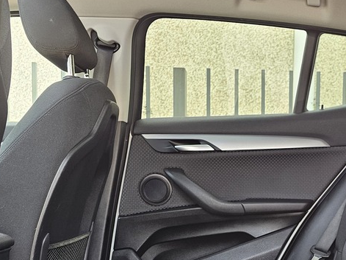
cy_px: 240
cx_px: 274
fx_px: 500
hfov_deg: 36.9
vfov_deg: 27.9
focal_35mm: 50
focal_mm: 6.3
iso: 200
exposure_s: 1/120
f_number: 1.7
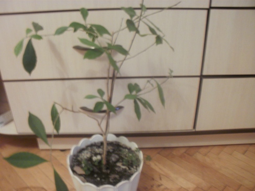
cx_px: 128
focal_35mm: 36
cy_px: 96
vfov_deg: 39.6
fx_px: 265
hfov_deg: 51.4
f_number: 3.5
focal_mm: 6.3
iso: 250
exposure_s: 1/2
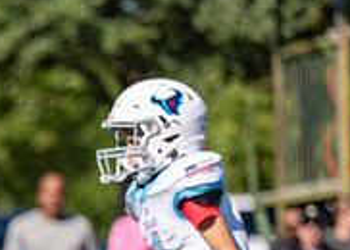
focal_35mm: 540
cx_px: -240
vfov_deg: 2.7
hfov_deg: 3.7
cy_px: 339
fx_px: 5368
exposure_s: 1/2000
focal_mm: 146
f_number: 2.8
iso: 100
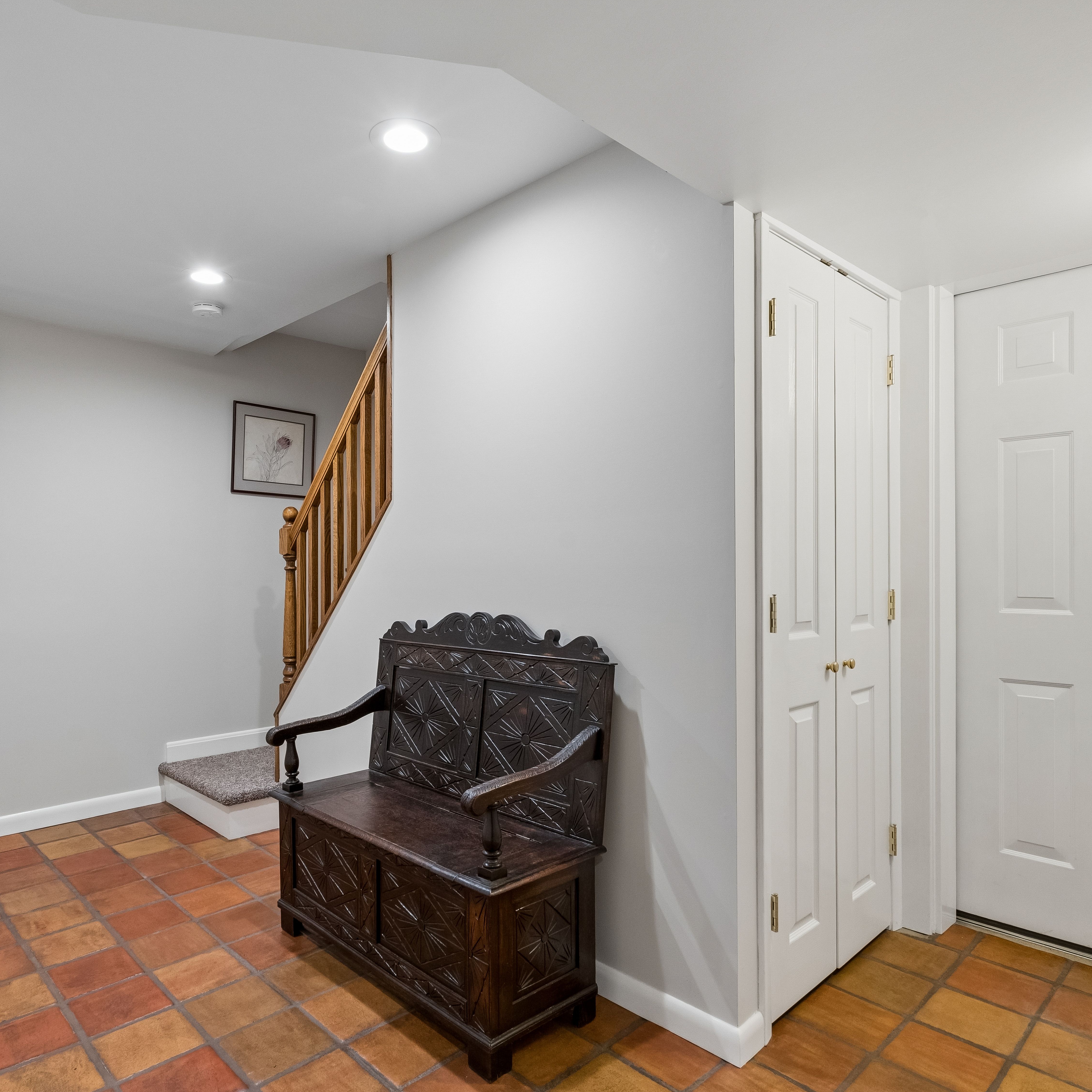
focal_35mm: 21
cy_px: 559
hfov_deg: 72.0
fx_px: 749
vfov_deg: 72.1
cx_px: 491
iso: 2000
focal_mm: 16
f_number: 8
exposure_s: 1/50
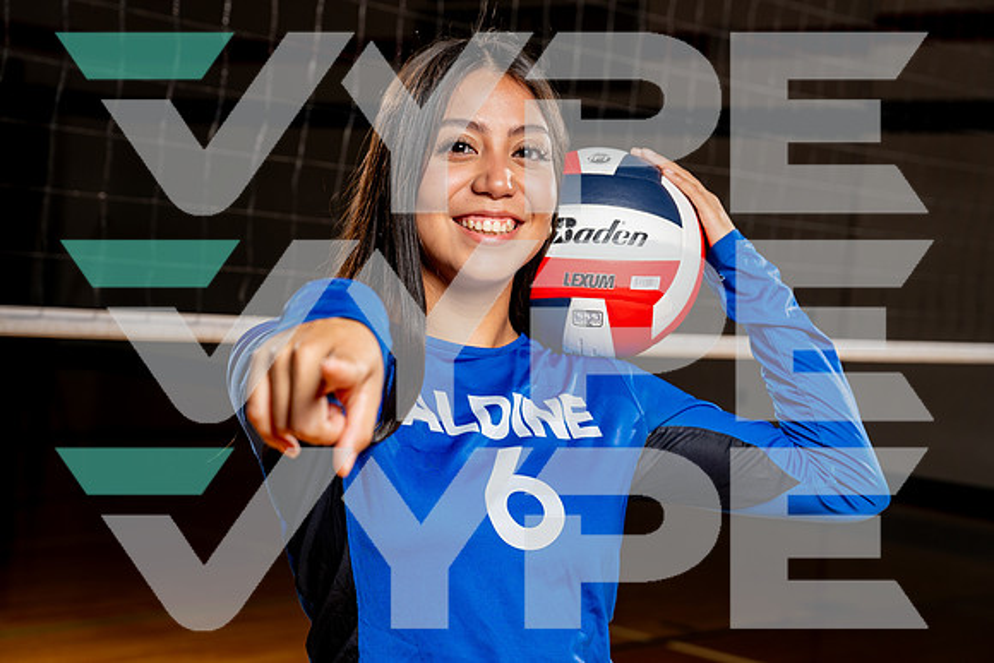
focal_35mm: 71
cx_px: 497
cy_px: 332
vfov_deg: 19.1
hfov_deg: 28.3
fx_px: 1969
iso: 100
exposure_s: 1/250
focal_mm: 69
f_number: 5.6
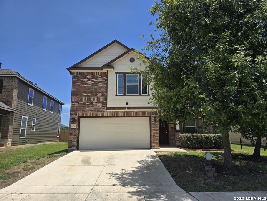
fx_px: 177
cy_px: 100
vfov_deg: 58.9
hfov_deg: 73.9
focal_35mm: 23
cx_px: 134
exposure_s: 1/812
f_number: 1.7
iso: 12
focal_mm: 6.3
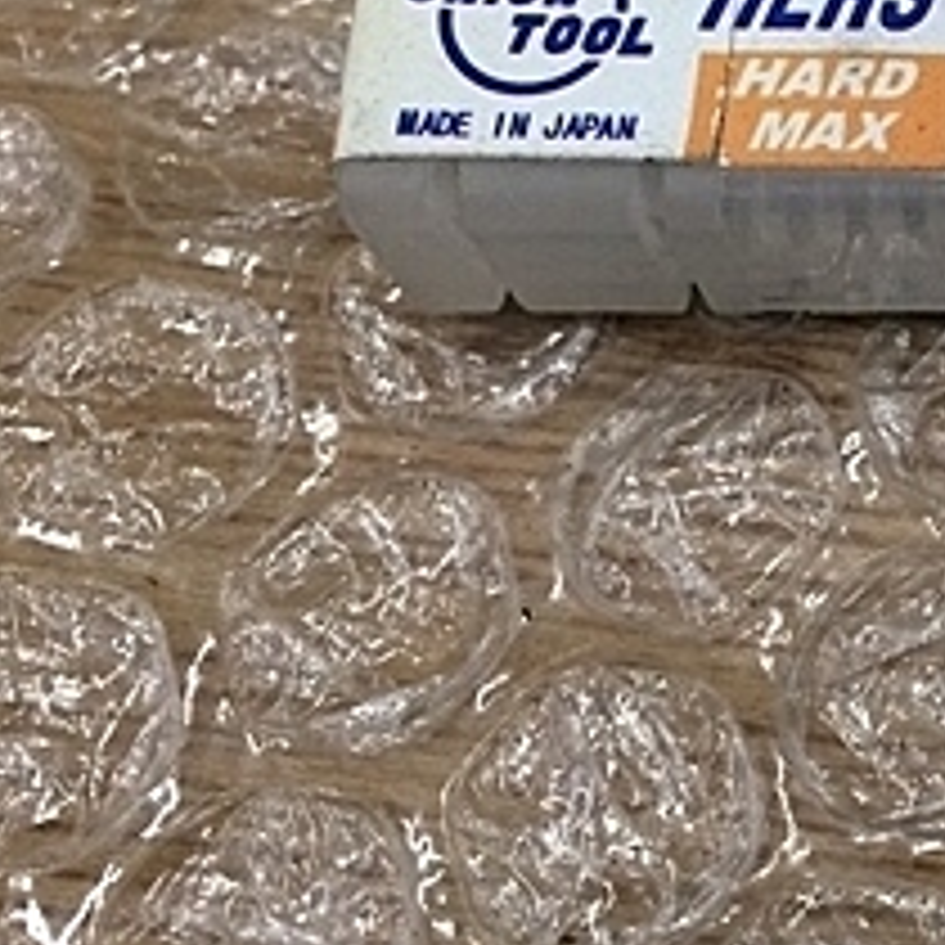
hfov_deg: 20.0
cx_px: 1287
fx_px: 2409
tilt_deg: -64.4
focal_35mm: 78
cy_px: 135
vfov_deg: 21.8
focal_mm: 4.15
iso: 50
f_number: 2.2
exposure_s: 1/30
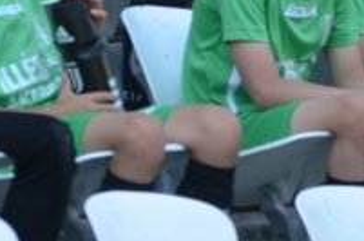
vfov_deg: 1.1
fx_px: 13093
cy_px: 35
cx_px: 844
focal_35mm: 1298
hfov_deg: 1.6
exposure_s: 1/400
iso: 200
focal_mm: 145
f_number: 4.8
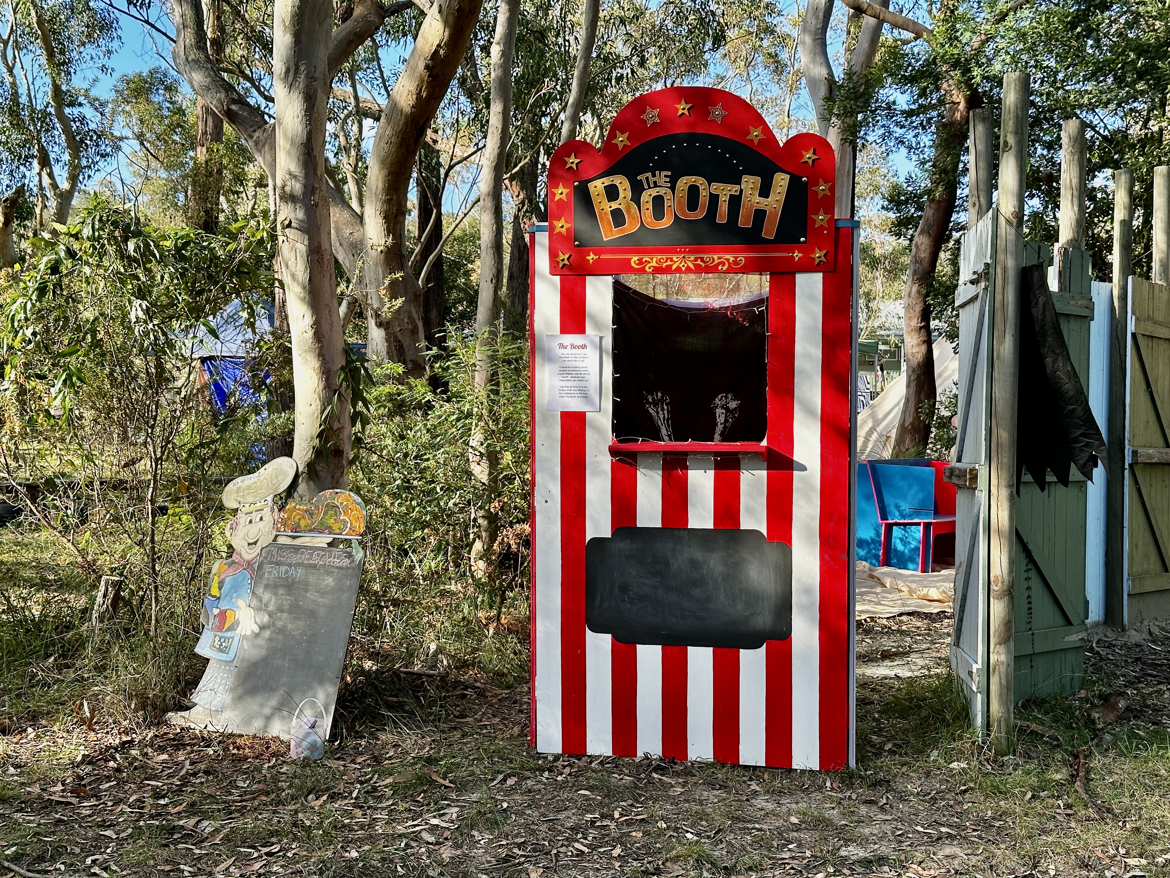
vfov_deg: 30.3
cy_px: 439
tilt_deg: +0.4
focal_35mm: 48
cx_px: 585
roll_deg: -0.4
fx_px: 1622
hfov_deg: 39.7
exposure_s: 1/475
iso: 64
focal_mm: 6.86
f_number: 1.78
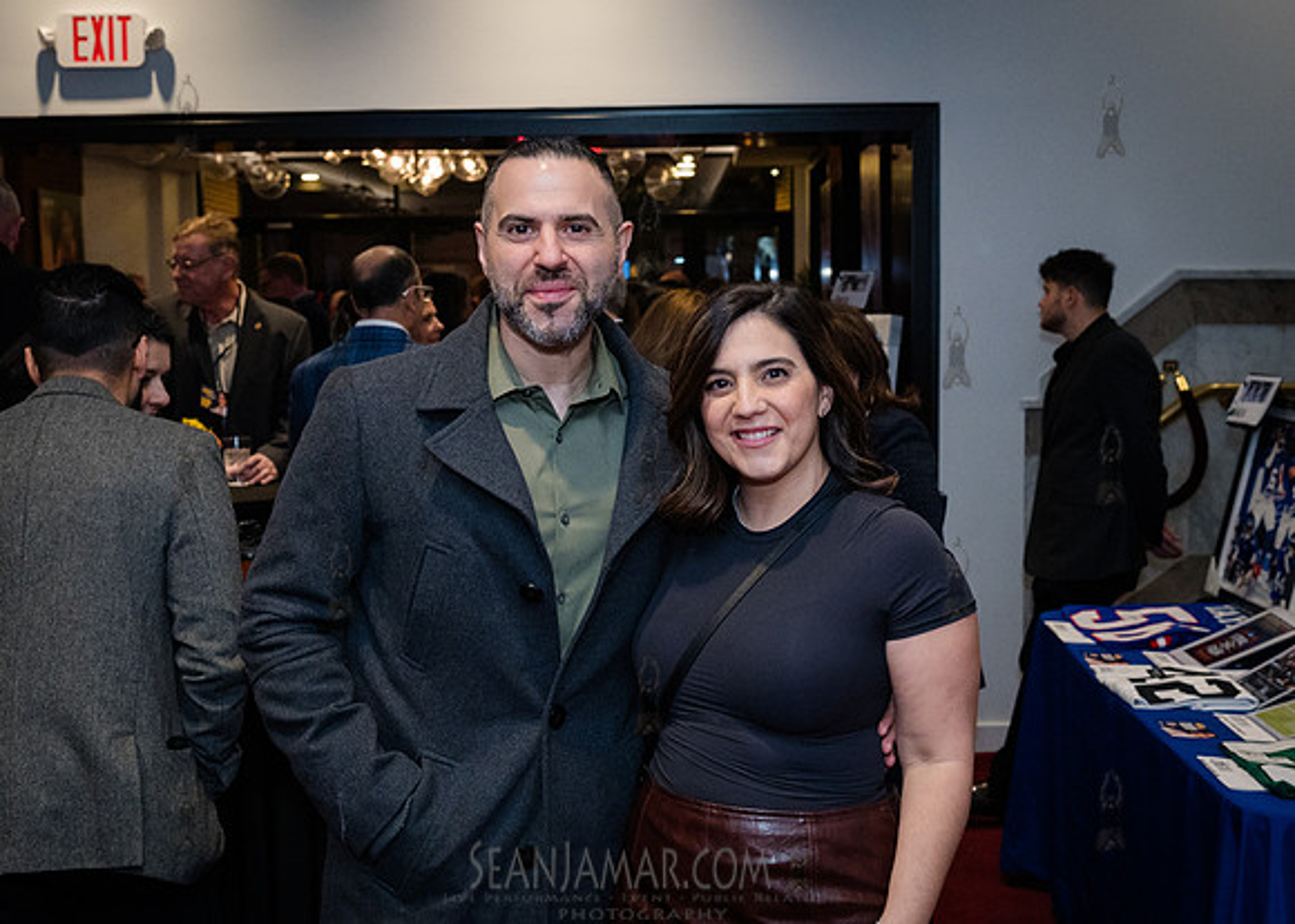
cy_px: 433
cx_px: 619
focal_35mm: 44
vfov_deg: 31.8
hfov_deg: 43.5
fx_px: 1624
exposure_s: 1/320
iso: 6400
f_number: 5
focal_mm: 35
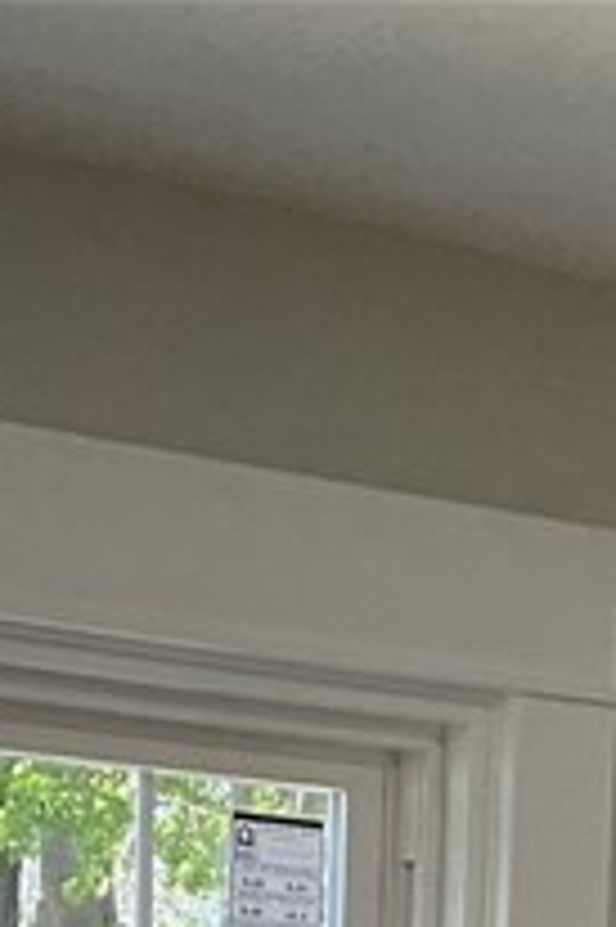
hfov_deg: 9.1
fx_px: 3856
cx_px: 472
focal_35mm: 150
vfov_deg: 12.4
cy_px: 1724
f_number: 1.8
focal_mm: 3
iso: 40
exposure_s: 1/120
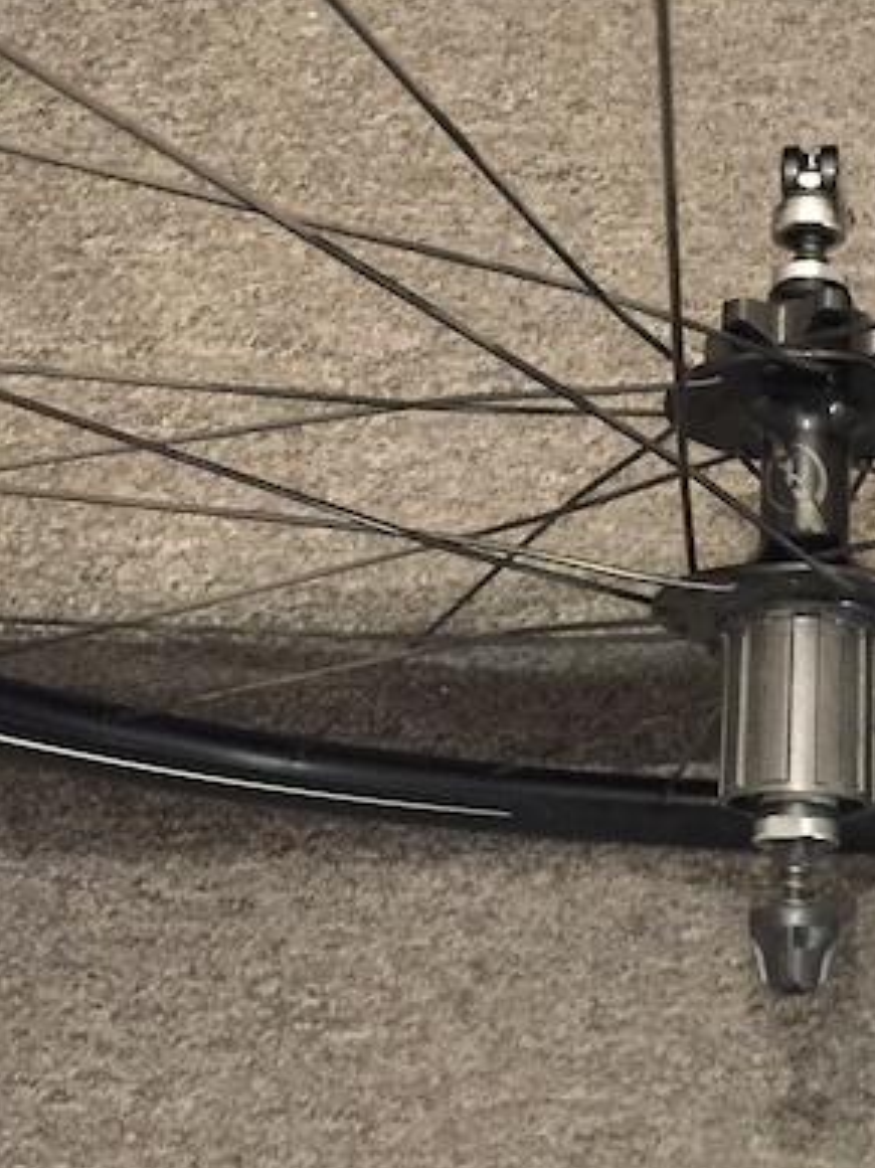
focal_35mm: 60
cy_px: 251
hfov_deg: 23.8
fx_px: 2023
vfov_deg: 31.4
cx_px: 775
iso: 500
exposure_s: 1/15
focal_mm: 4.15
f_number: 2.2
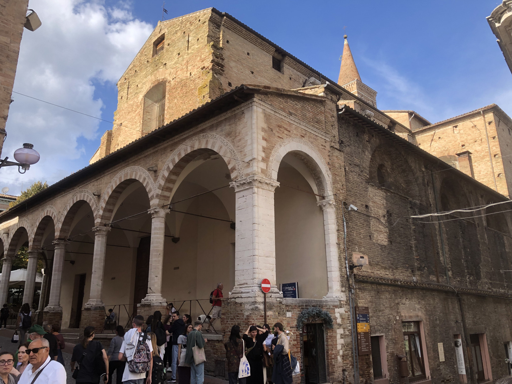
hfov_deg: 63.4
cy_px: 192
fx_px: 414
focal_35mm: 28
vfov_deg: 49.7
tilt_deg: +17.4
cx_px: 256
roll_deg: +2.0
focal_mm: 4
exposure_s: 1/842
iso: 20
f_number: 1.8
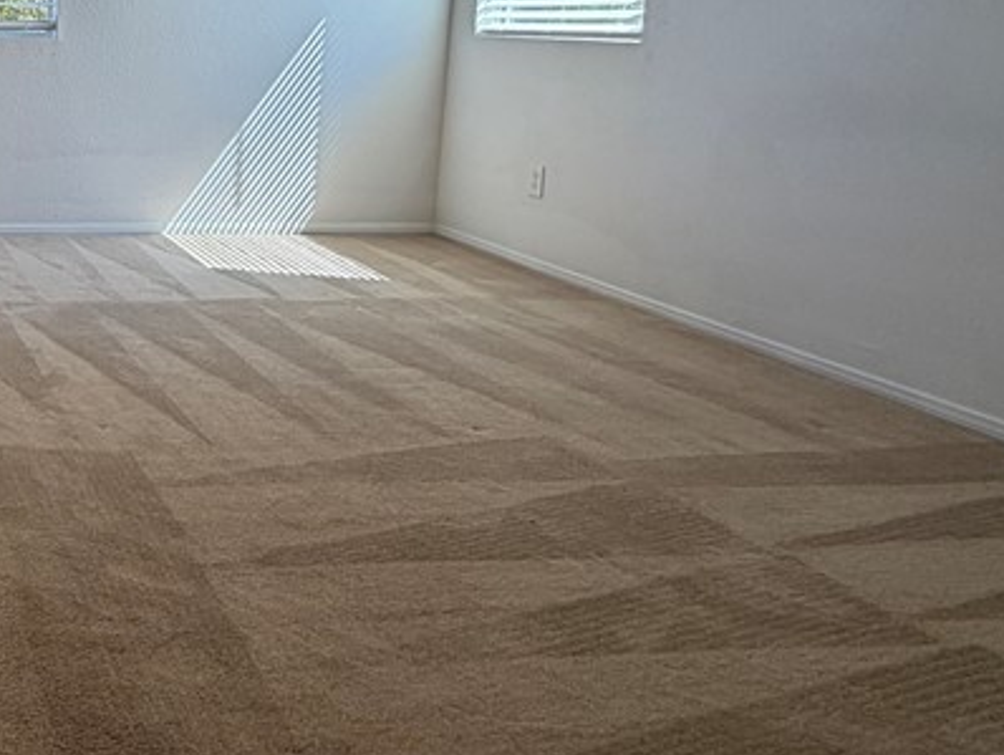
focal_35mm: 36
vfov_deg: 38.3
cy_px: 157
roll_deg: -0.3
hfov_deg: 39.9
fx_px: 1045
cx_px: -144
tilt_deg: -7.4
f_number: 2.2
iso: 40
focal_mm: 2.22
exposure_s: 1/120
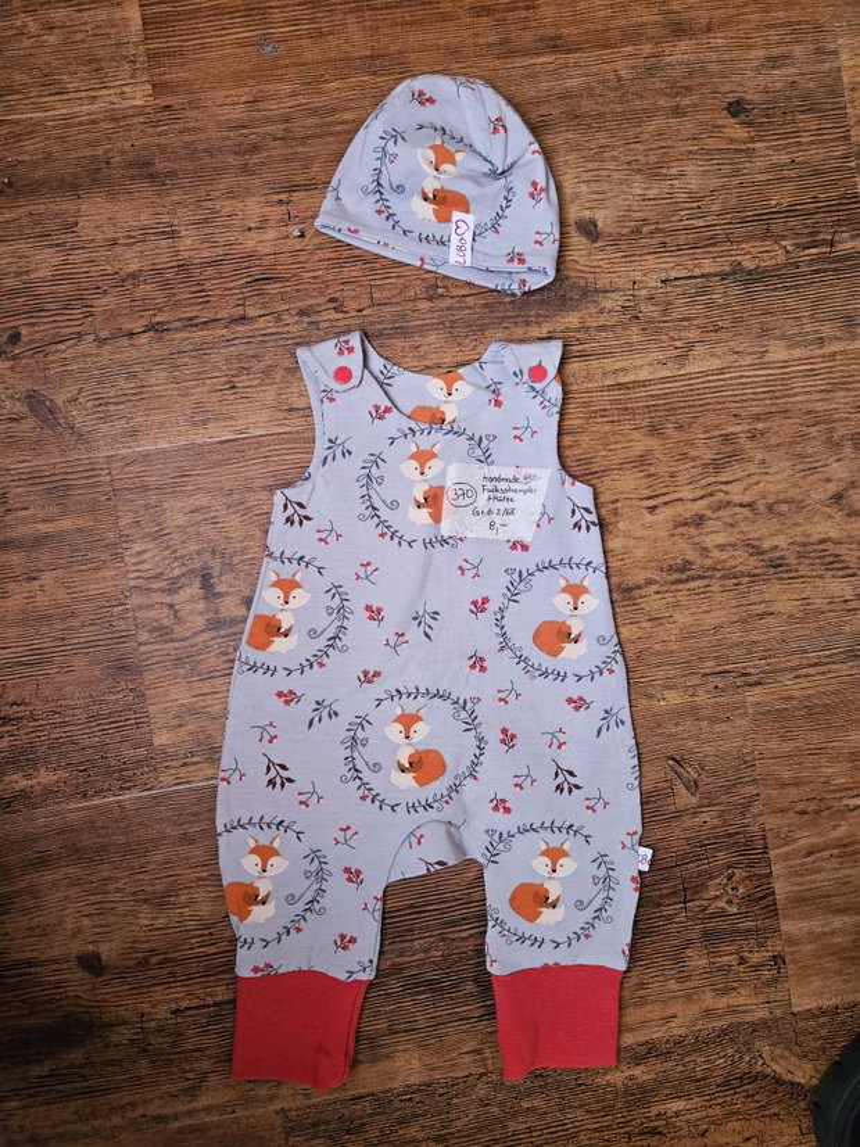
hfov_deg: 58.9
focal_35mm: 23
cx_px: 430
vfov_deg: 73.9
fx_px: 762
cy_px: 574
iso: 1000
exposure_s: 1/100
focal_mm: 5.4
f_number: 1.8
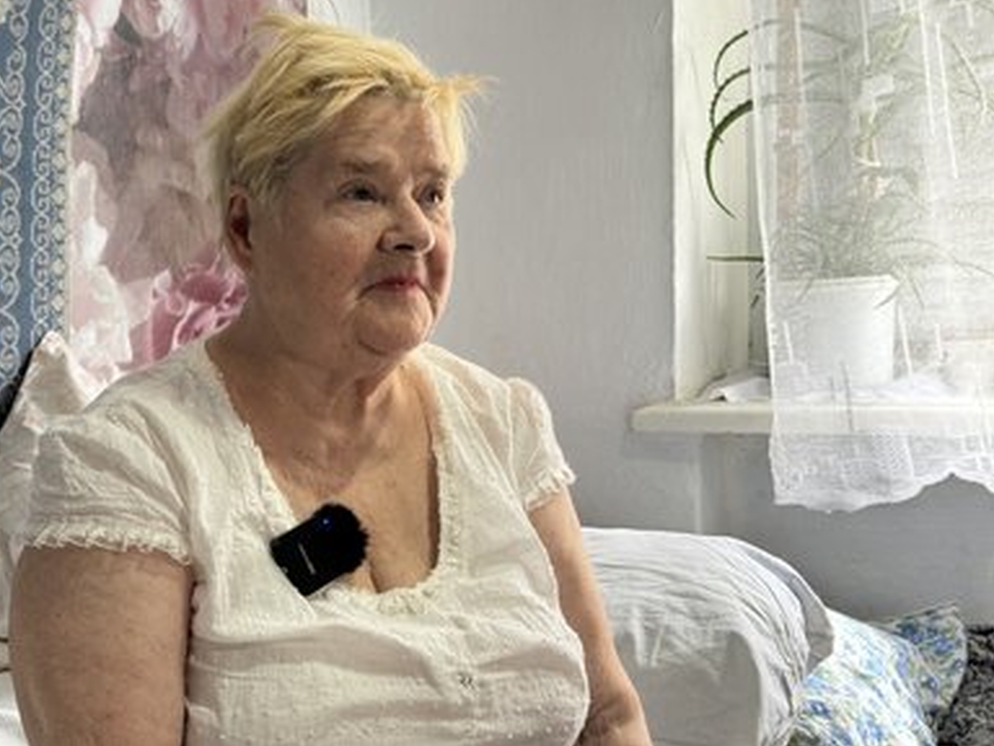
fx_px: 1436
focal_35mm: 50
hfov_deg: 38.2
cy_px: 360
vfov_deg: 29.1
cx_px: 479
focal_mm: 6.86
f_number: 1.78
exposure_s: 1/63
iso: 100
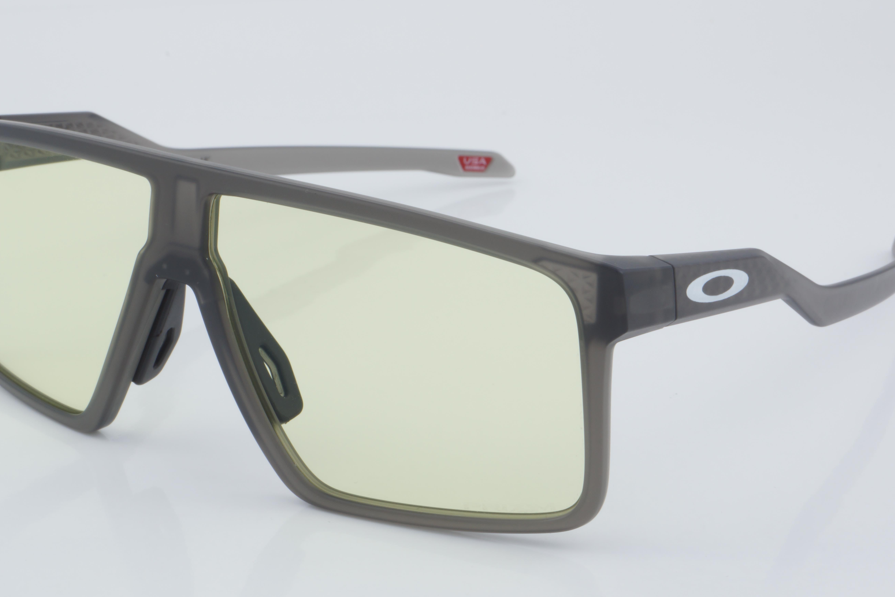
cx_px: 416
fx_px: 2138
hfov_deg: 23.6
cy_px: 316
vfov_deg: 15.9
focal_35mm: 86
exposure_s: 1/4
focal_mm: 50
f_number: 32
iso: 100
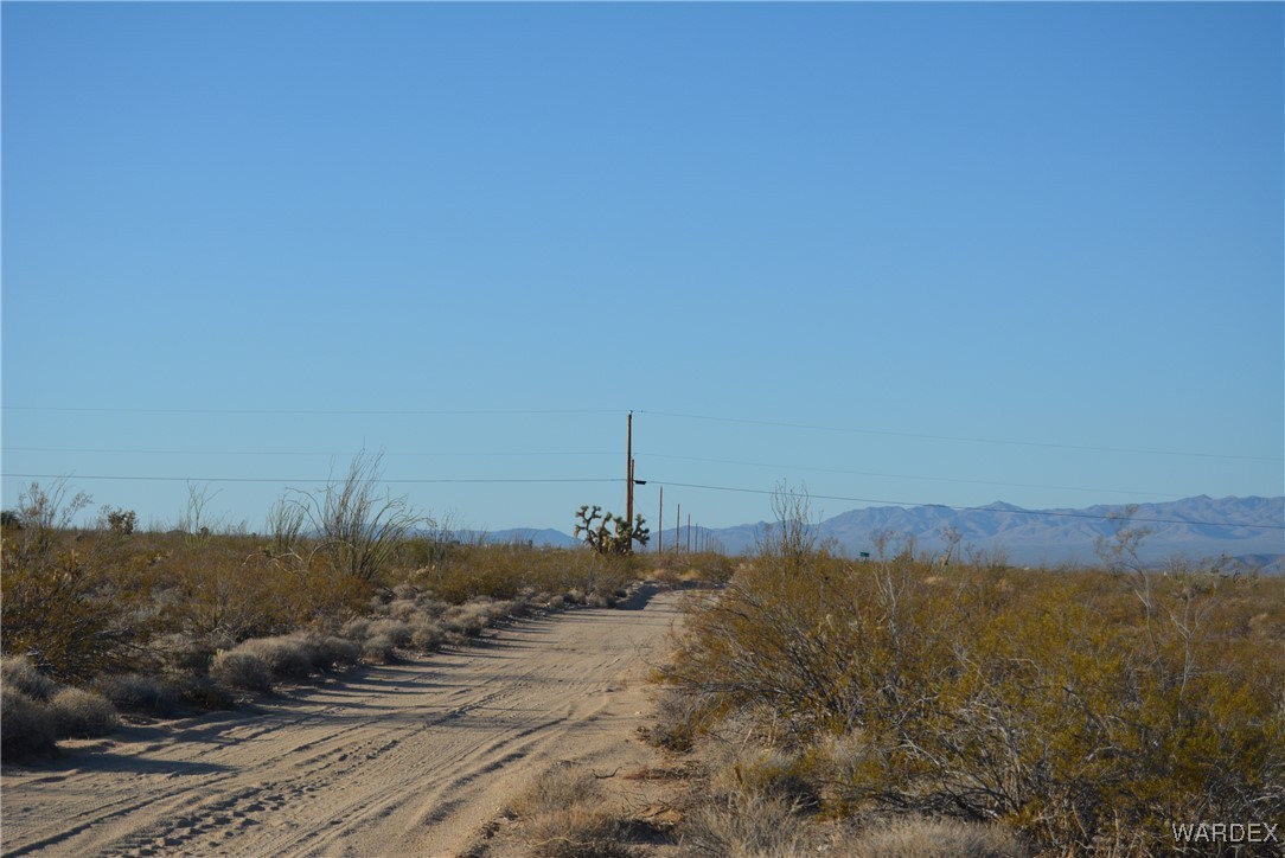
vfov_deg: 16.6
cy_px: 429
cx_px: 642
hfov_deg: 24.6
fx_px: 2946
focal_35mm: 82
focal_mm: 55
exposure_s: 1/1600
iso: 400
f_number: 7.1
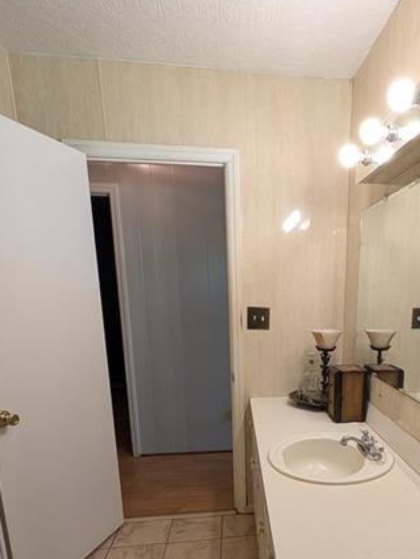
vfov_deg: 73.2
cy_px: 388
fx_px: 355
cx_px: 295
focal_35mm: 22
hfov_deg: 59.1
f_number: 1.7
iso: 248
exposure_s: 1/120
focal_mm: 2.02
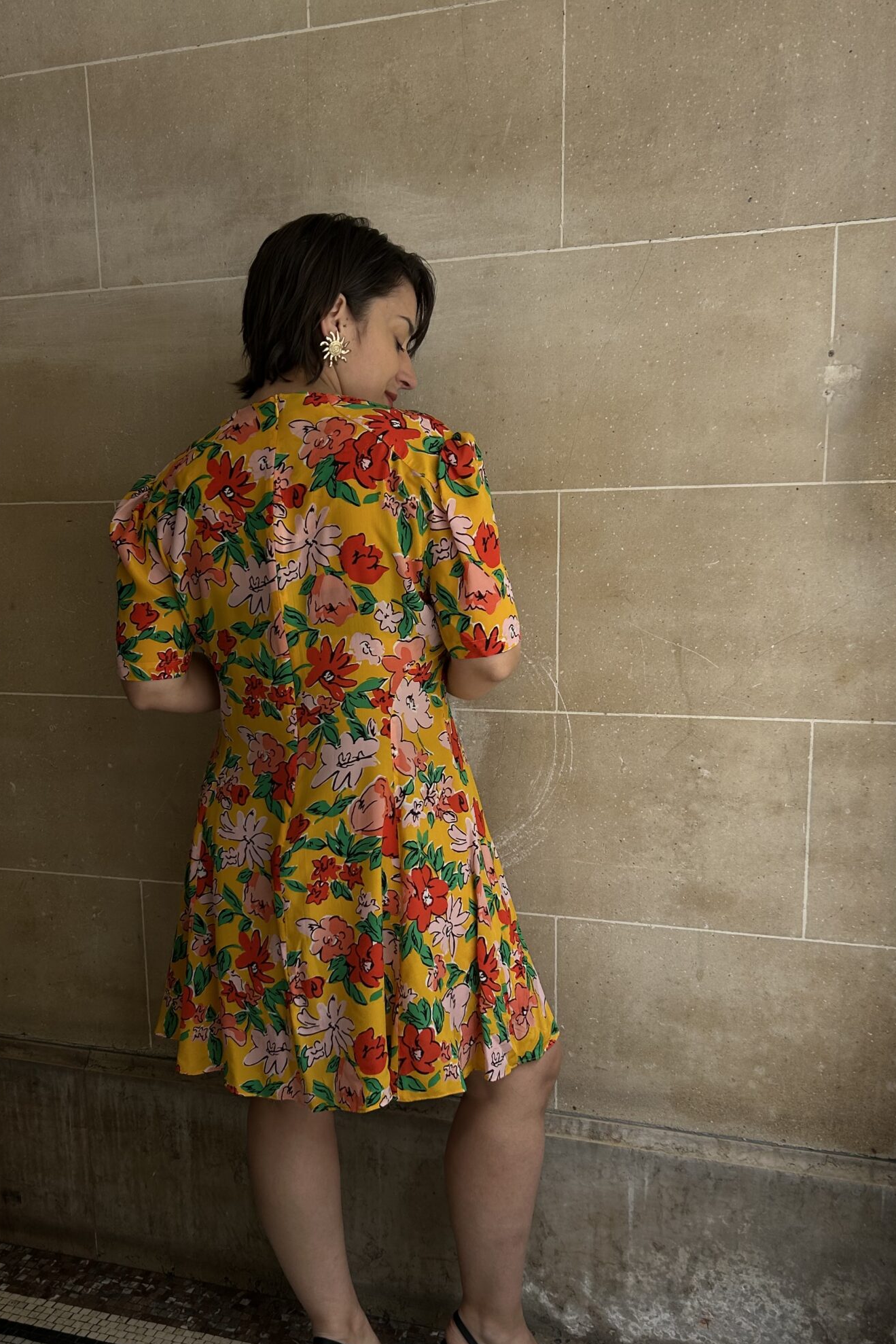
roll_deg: +1.0
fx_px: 1306
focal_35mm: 35
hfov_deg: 37.8
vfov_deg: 54.1
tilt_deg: -12.1
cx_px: 404
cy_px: 793
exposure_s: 1/342
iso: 50
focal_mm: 5.7
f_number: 1.5
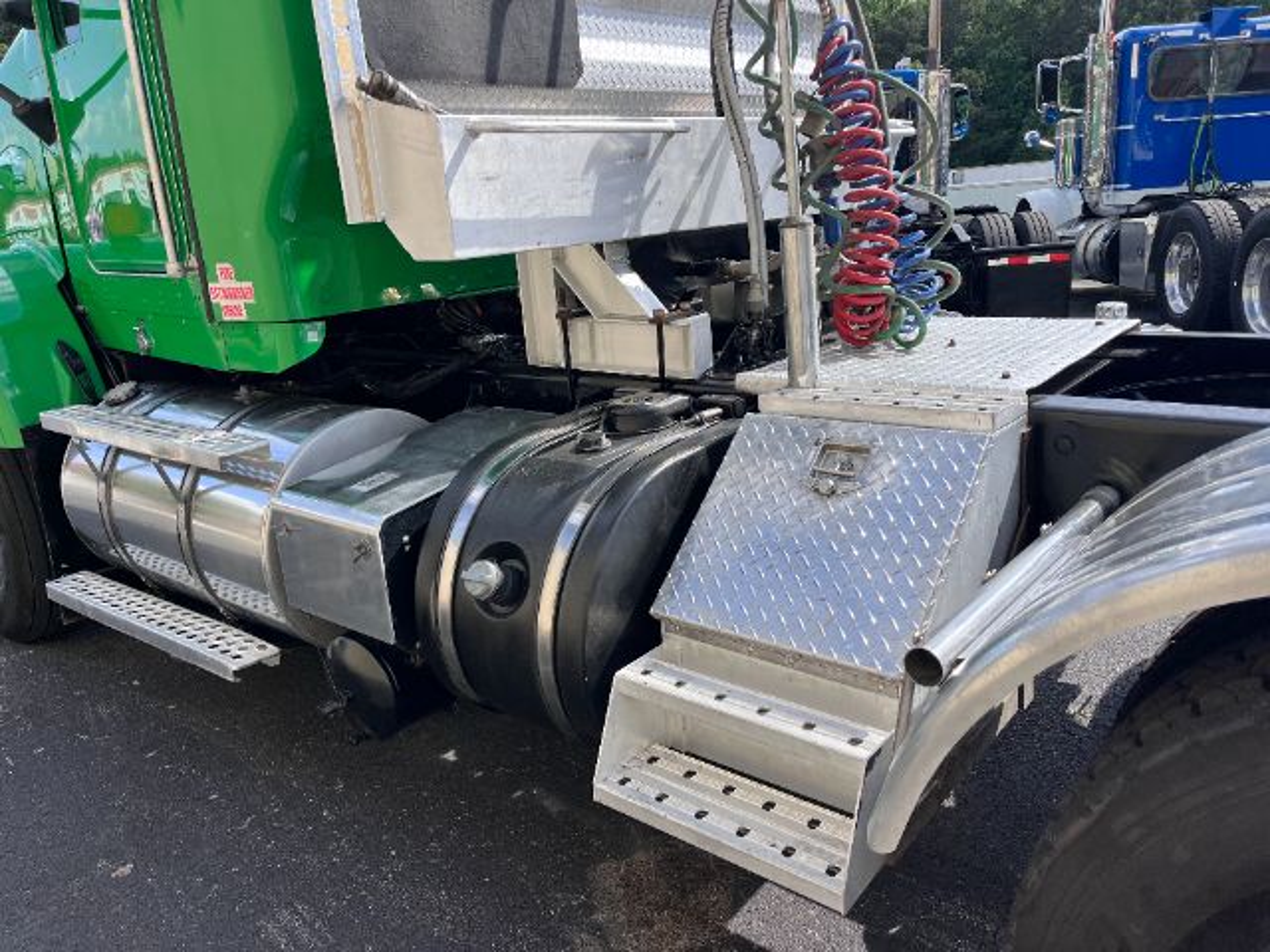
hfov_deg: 67.3
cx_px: 635
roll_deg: +5.8
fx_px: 954
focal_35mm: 26
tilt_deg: -15.8
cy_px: 476
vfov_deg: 53.1
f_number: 1.6
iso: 50
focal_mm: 5.1
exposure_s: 1/2062
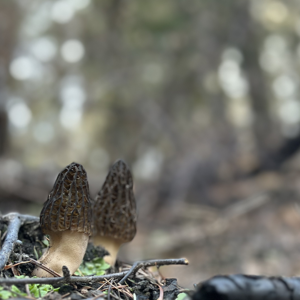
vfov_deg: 22.1
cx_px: 136
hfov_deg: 22.2
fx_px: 765
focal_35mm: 78
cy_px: 200
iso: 125
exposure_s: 1/102
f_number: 1.78
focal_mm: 6.86
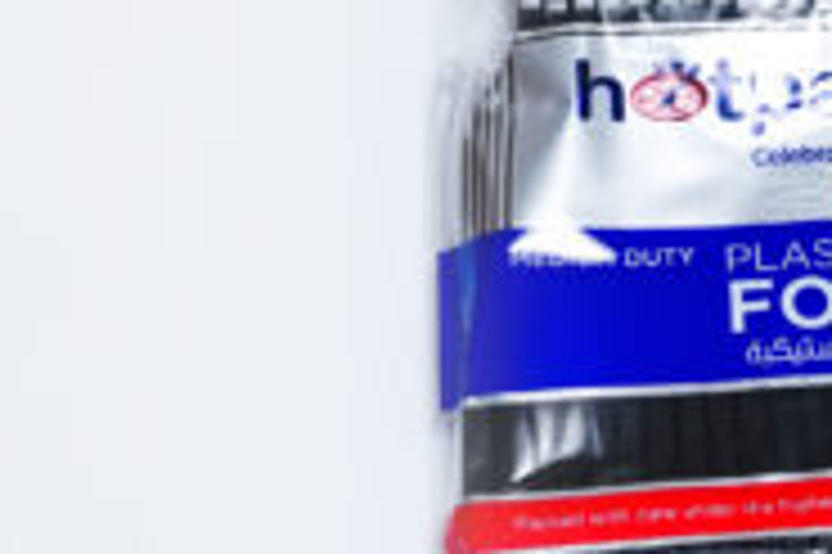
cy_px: 101
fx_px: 3764
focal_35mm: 163
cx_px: 810
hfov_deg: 12.5
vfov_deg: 8.4
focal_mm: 70
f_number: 11
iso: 3200
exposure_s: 1/200
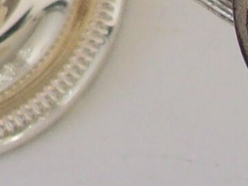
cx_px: -117
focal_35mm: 280
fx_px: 2005
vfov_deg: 5.1
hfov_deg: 7.0
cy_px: -301
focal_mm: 6
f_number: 2.7
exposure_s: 1/135
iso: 80
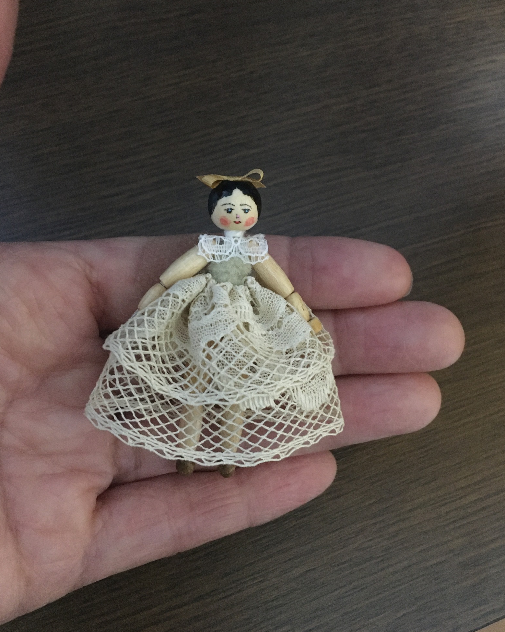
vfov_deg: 57.1
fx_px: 579
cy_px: 296
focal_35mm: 31
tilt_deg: -70.3
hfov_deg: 47.1
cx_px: 252
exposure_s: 1/15
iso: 500
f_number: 2.2
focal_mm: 4.15
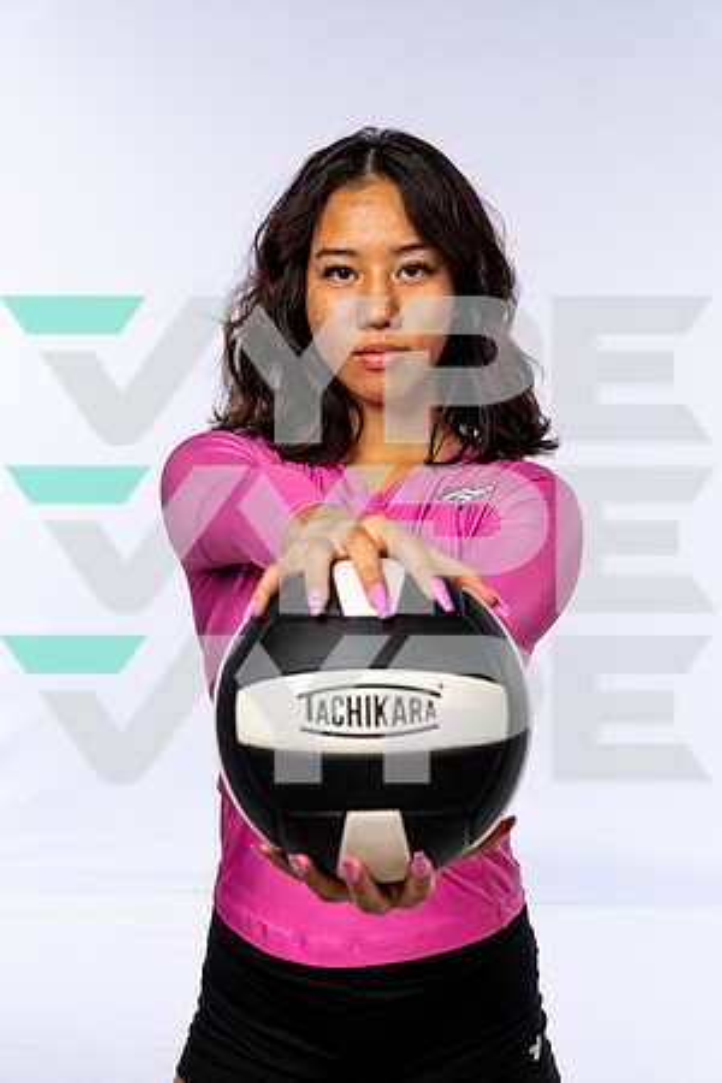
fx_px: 1955
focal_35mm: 65
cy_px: 542
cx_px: 361
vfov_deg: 31.0
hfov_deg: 20.9
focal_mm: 65
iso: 200
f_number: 7.1
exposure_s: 1/250
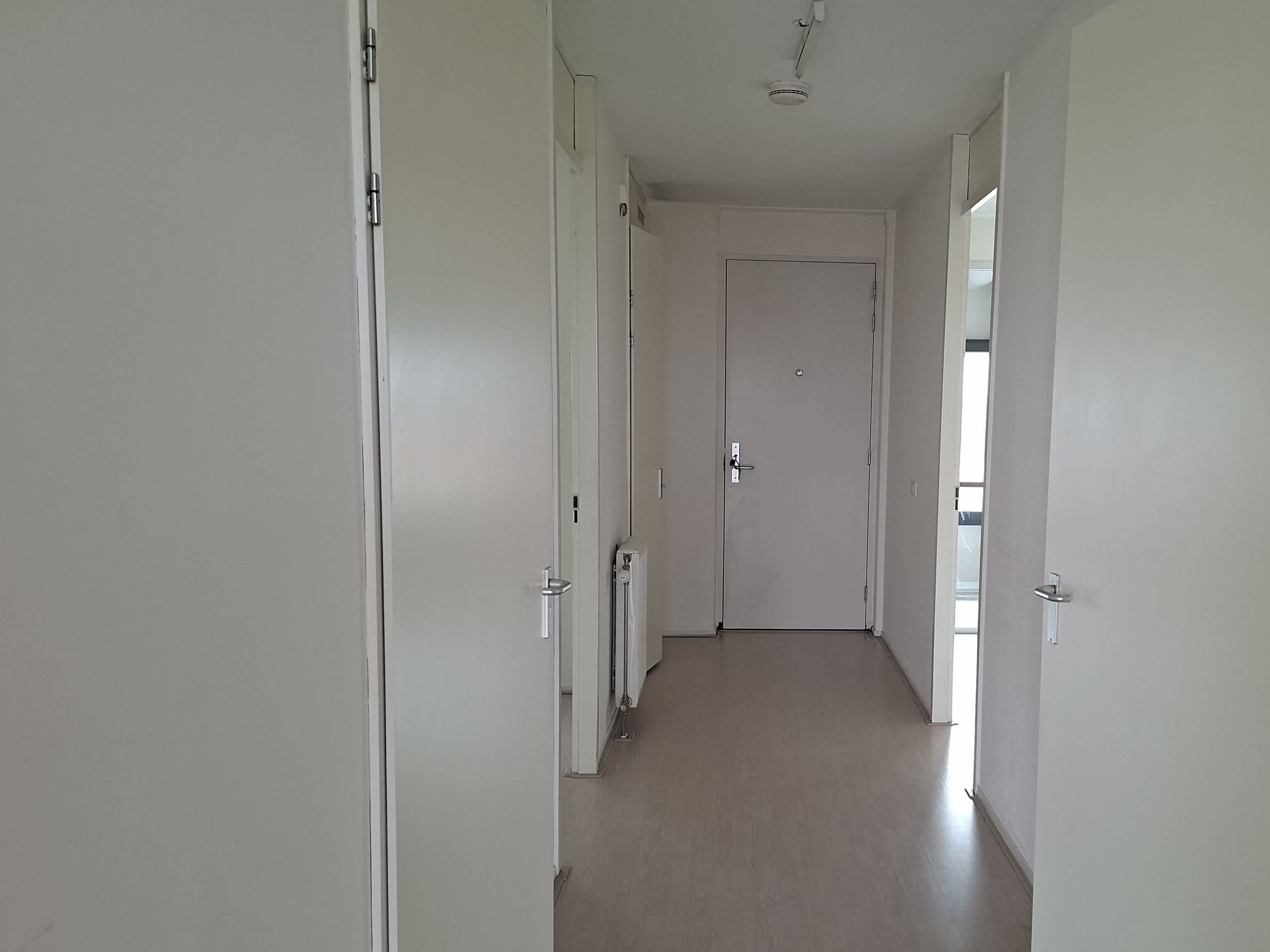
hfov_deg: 59.0
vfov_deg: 46.7
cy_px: 527
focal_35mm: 30
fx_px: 1101
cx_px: 817
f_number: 1.8
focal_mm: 5.5
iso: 200
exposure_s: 1/60
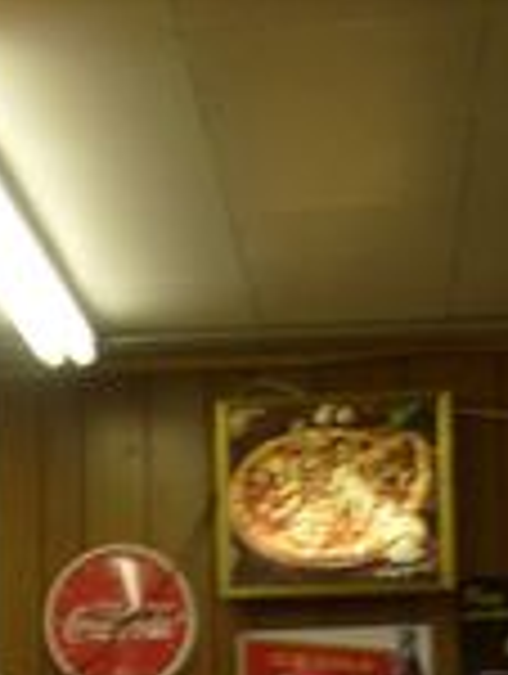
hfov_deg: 15.6
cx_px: -34
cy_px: 893
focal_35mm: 93
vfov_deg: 19.3
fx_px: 1815
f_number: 2.8
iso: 100
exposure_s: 1/45
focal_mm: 5.8
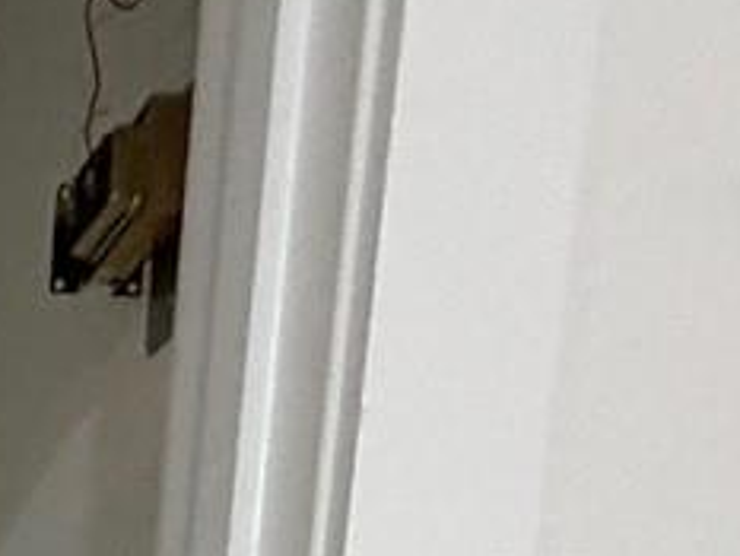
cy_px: 1709
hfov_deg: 15.9
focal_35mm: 96
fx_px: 2053
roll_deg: +0.5
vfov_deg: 10.5
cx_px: -756
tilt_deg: -8.9
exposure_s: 1/60
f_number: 2.2
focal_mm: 2.22
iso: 500
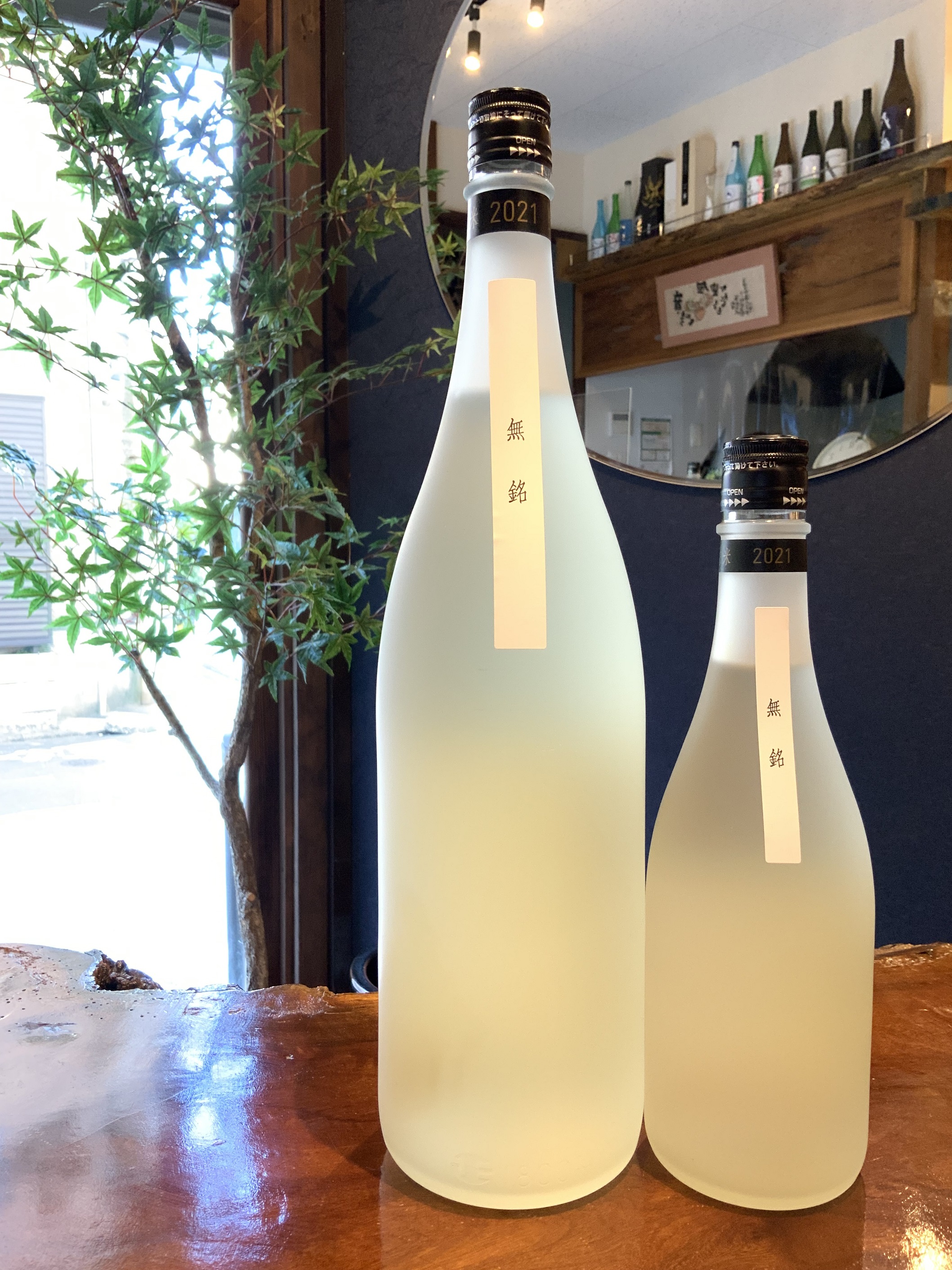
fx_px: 1063
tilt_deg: -5.1
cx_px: 476
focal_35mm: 29
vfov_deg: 61.7
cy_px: 635
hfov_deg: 48.2
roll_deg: +0.1
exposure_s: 1/50
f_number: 1.8
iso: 160
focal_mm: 3
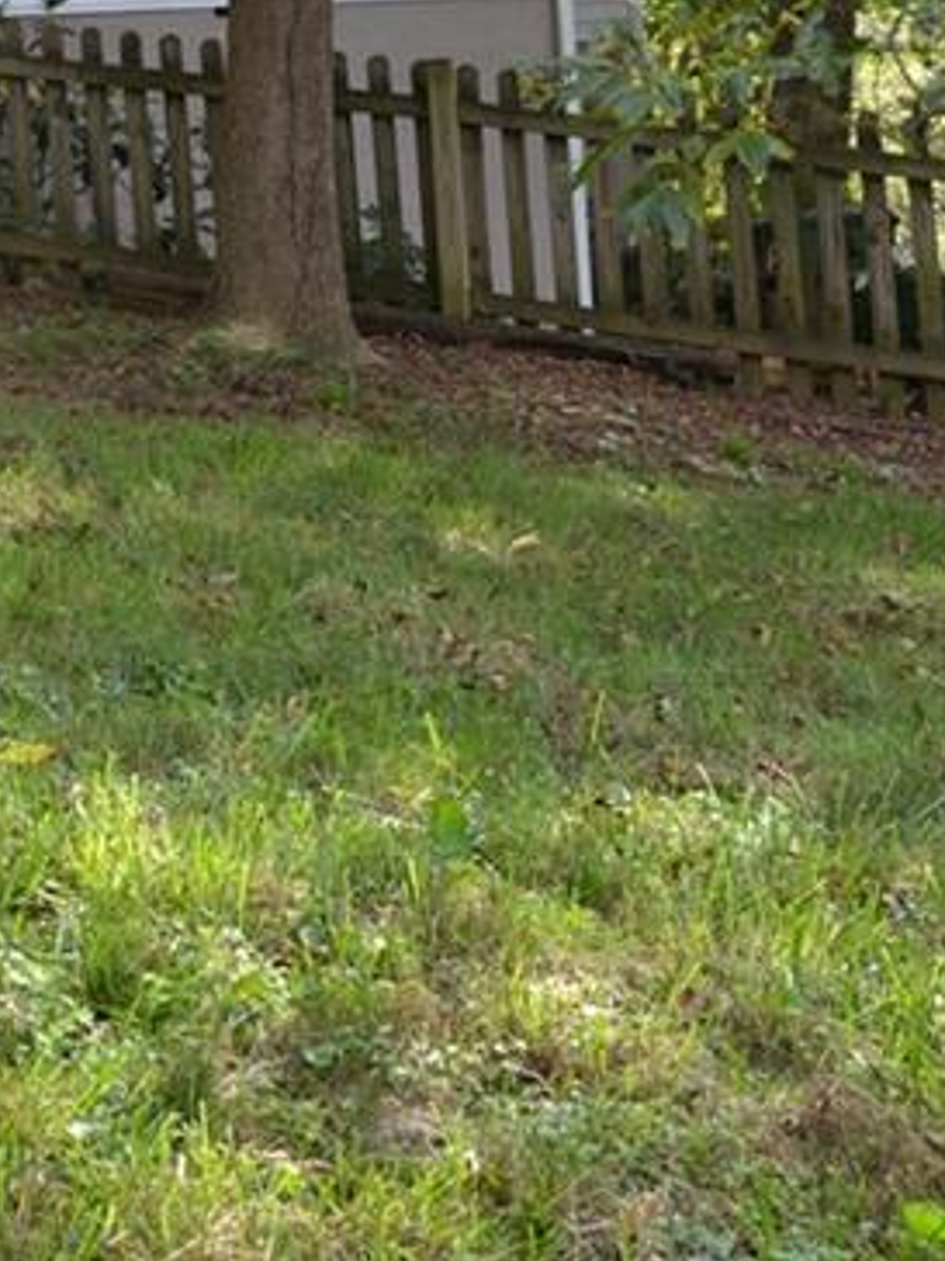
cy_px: 402
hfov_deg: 18.8
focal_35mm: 73
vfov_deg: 26.5
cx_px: -263
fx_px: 2657
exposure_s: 1/60
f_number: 5.6
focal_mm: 18
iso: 100
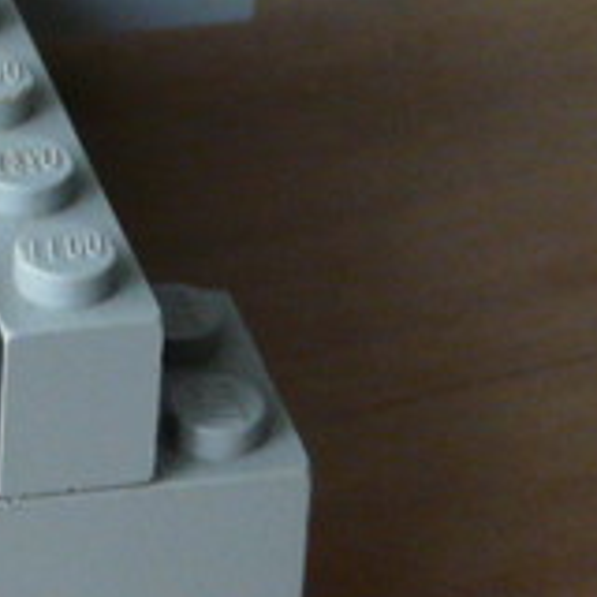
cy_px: 229
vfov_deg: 5.3
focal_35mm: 328
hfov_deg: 5.3
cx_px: -530
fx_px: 6400
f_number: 3.2
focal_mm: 10.8
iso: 200
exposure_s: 1/8
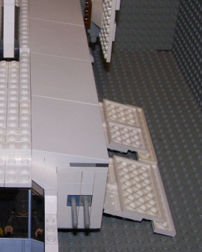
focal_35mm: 89
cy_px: 139
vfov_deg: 21.5
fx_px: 664
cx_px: -2
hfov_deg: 16.9
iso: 140
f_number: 3
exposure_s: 1/60
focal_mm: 8
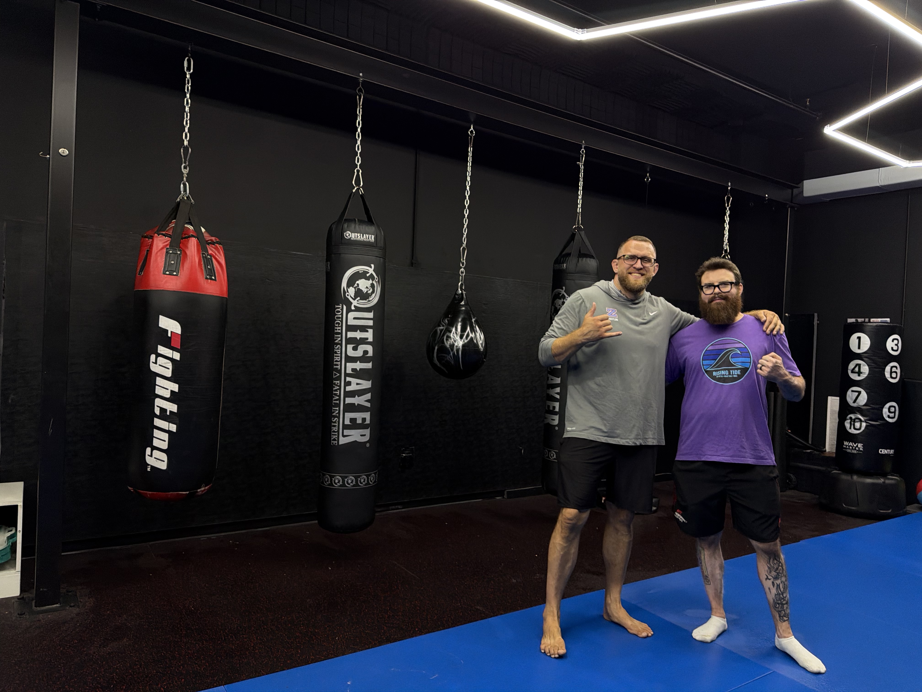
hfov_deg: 71.6
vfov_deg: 56.8
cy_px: 346
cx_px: 461
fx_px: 639
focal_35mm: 24
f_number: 1.78
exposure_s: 1/120
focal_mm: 6.76
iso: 500
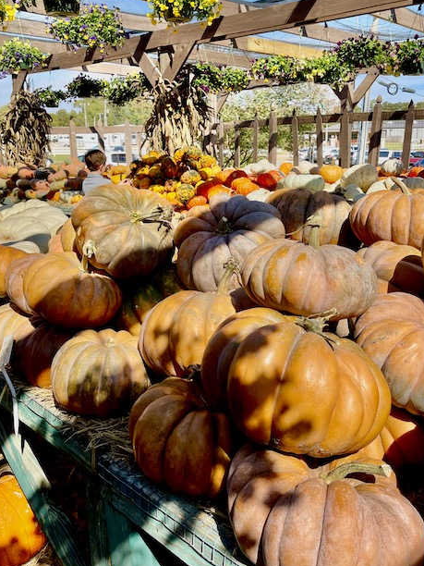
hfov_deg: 41.7
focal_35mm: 34
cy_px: 231
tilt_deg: -8.8
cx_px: 236
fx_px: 555
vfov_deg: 53.6
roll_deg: -0.1
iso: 32
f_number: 1.6
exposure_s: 1/1339
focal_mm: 5.1
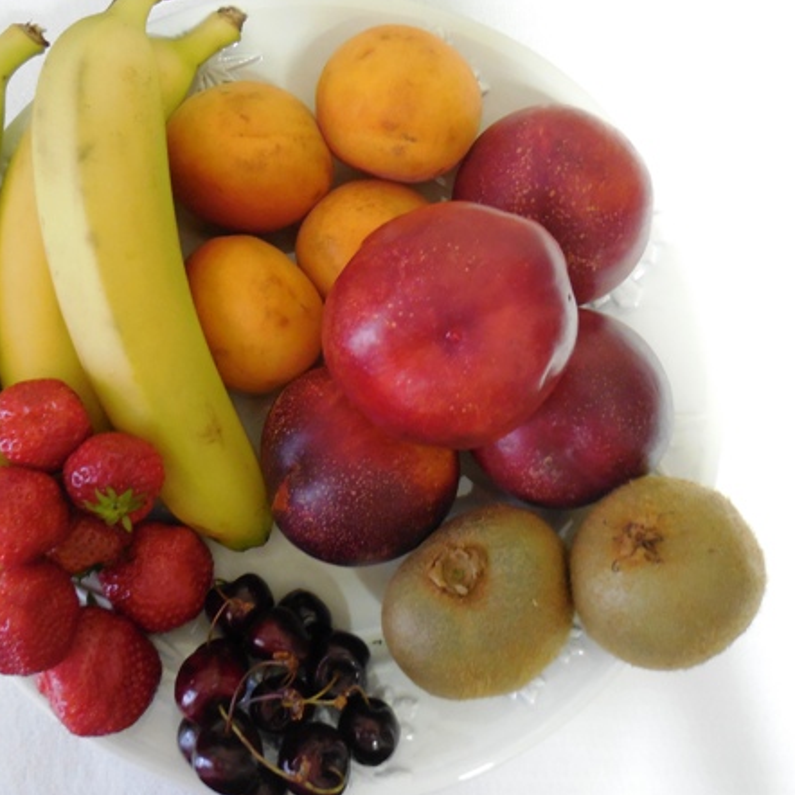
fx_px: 831
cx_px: 315
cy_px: 398
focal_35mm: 32
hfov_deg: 50.7
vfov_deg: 51.1
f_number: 3.1
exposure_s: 1/8
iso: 720
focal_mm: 4.5
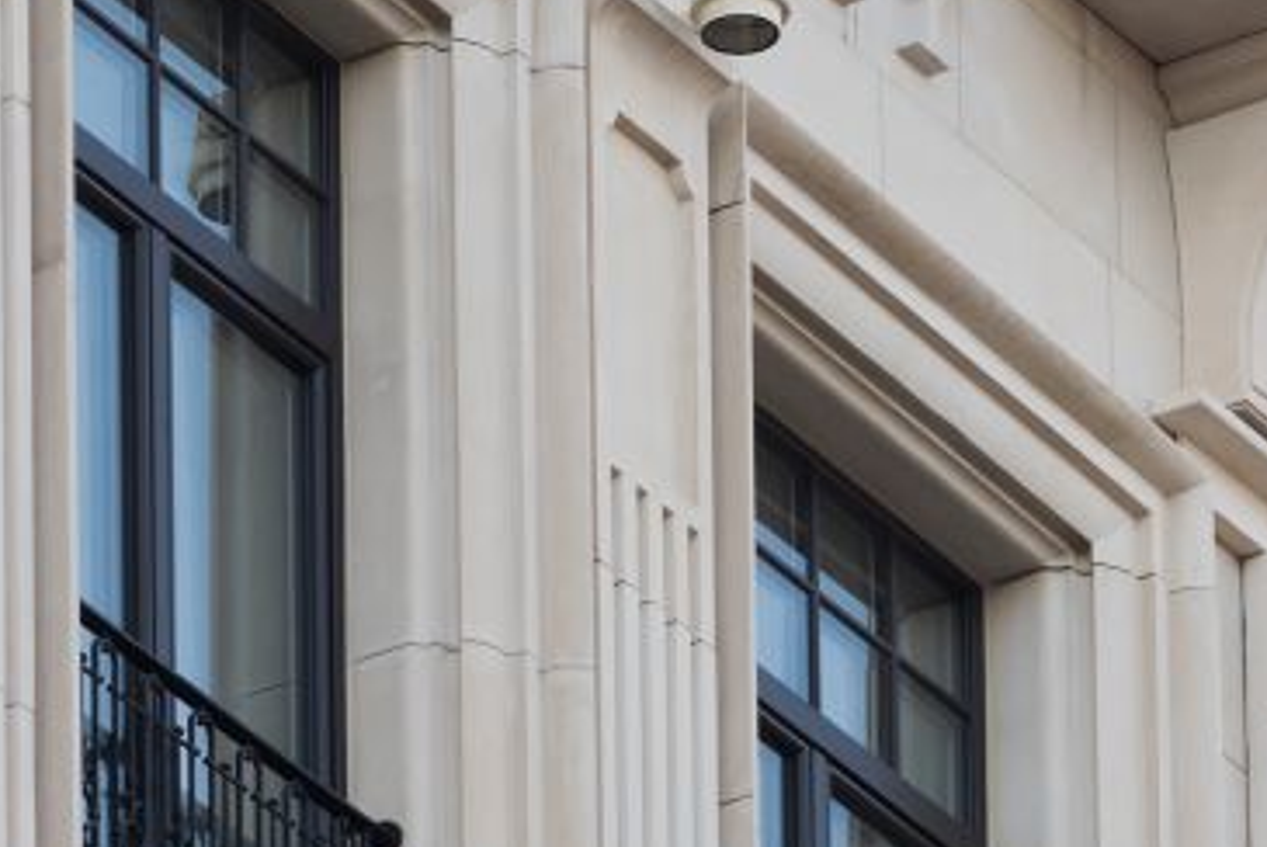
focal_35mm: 574
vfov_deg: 2.4
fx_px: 20217
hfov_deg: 3.6
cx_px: 332
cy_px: -568
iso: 320
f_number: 8
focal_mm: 105
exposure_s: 1/160
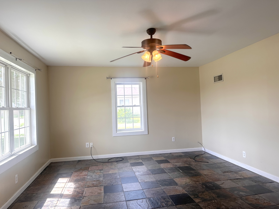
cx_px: 140
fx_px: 193
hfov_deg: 71.6
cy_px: 104
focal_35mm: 24
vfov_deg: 56.8
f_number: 1.78
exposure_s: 1/144
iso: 64
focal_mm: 6.86
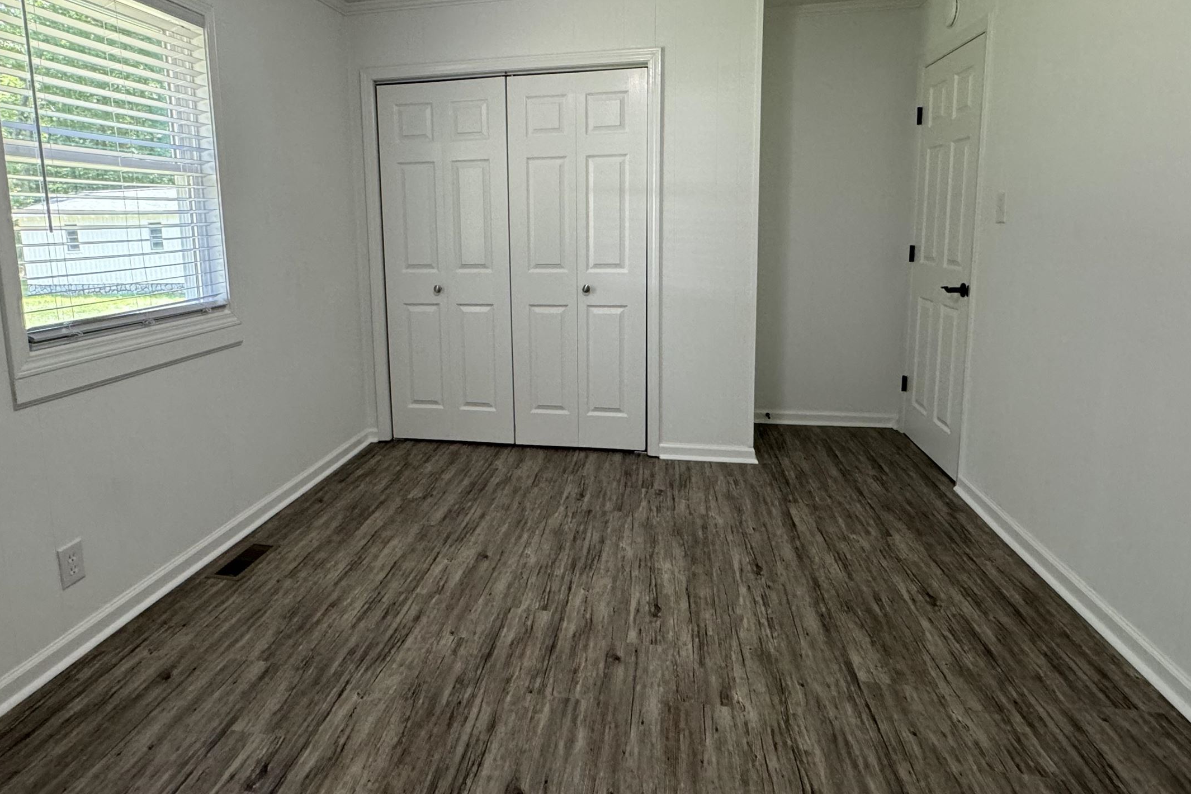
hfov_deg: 80.9
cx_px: 531
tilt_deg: -8.7
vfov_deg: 59.0
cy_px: 321
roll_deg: +1.3
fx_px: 695
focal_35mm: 21
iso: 320
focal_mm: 2.22
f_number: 2.2
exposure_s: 1/120
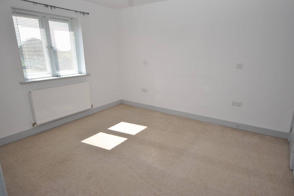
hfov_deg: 81.1
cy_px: 98
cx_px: 147
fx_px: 172
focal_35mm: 21
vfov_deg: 59.6
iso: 100
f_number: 5.6
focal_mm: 14
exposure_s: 1/125
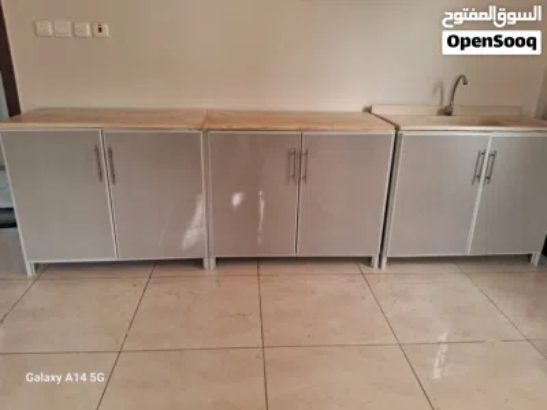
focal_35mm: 26
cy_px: 205
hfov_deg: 67.3
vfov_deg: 53.1
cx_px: 274
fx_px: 411
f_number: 1.8
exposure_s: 1/40
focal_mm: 3.98
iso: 500
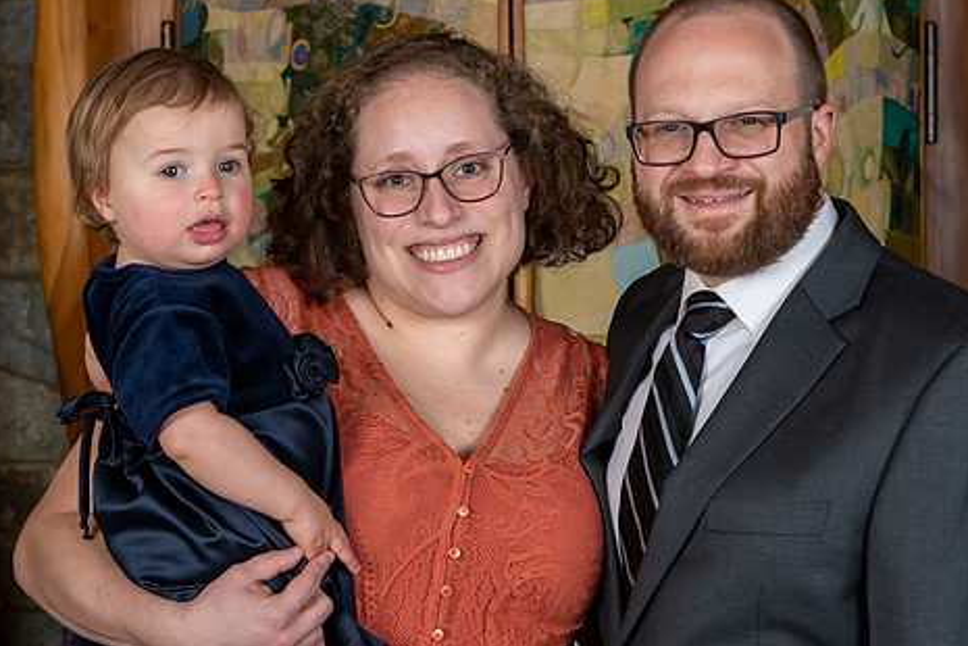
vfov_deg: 12.5
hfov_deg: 18.6
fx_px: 2958
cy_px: 327
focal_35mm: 110
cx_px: 577
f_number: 6.3
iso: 320
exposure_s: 1/250
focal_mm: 45
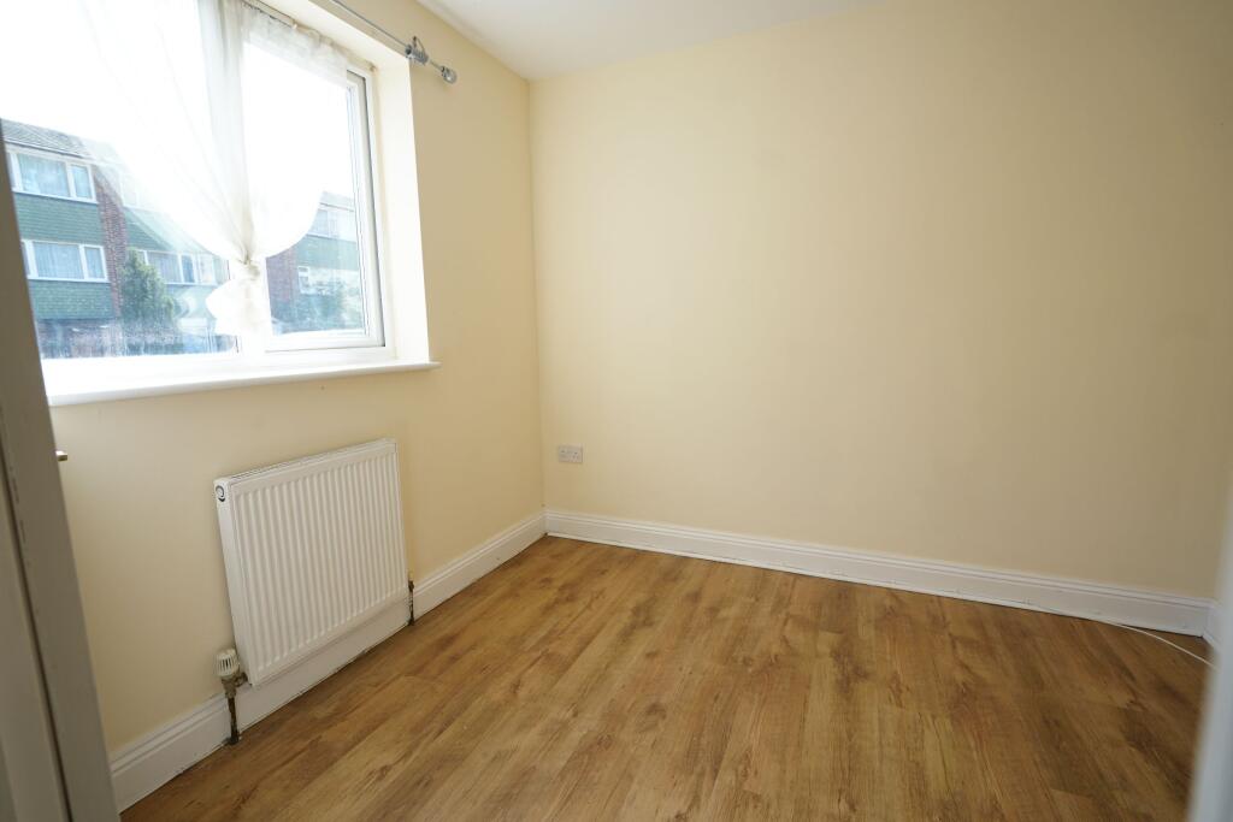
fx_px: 548
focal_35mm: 16
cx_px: 616
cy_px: 411
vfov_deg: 73.8
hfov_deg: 96.7
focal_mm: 16
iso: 400
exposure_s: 1/250
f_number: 4
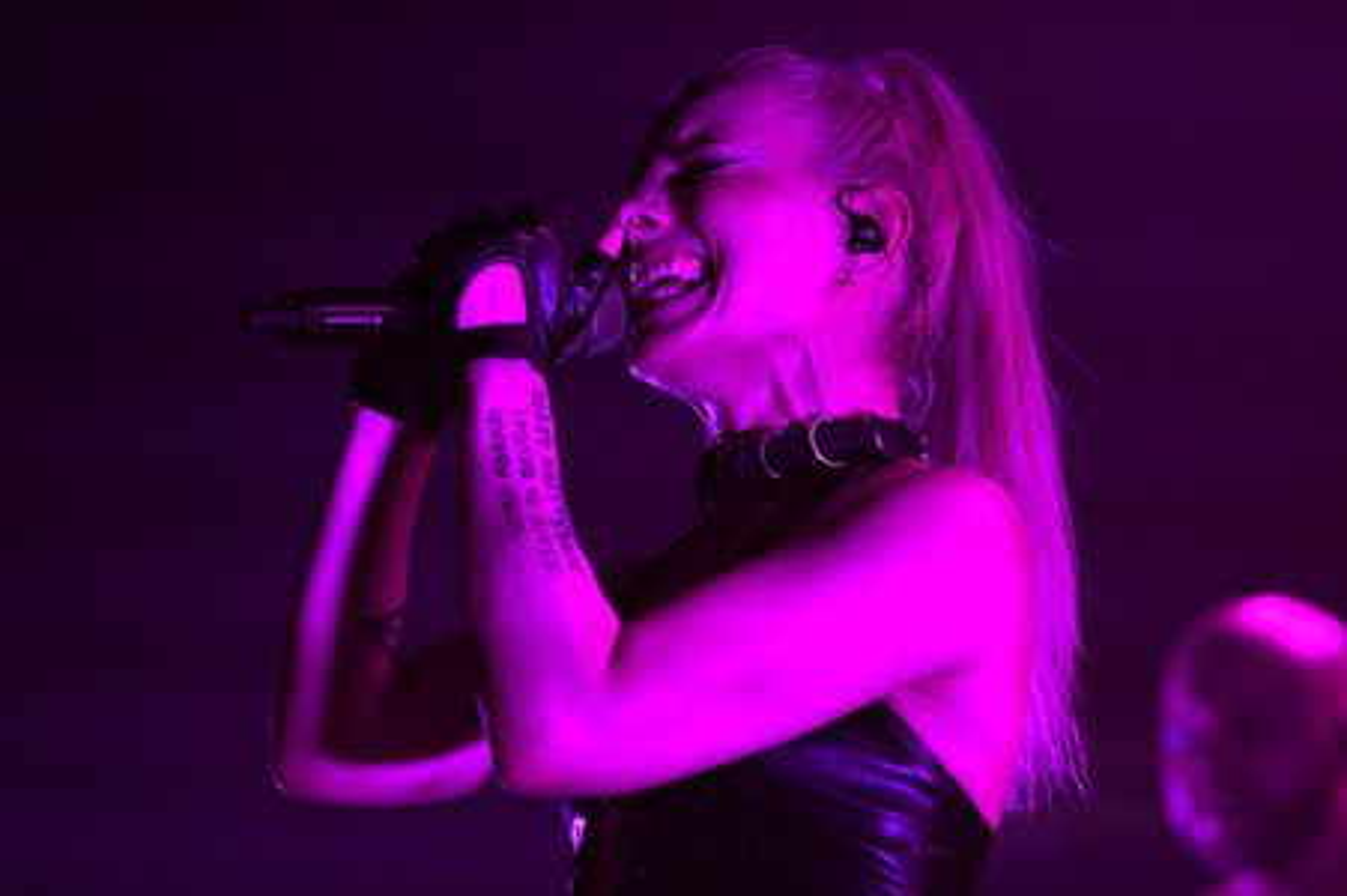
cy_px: 448
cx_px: 674
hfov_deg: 11.4
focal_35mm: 180
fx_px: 6730
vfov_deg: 7.6
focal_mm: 180
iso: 2000
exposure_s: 1/1250
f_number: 3.5
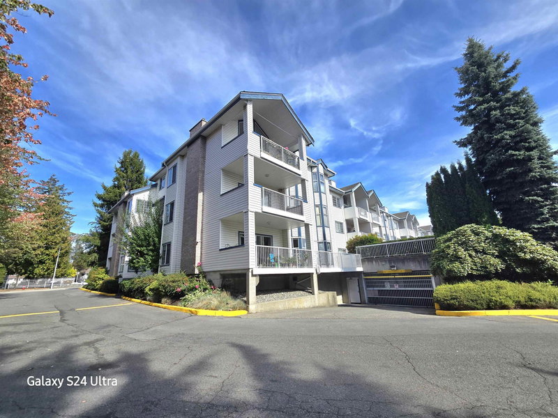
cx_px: 279
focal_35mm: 13
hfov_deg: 106.2
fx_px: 210
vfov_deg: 89.9
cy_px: 209
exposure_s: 1/2500
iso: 50
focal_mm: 2.2
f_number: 2.2
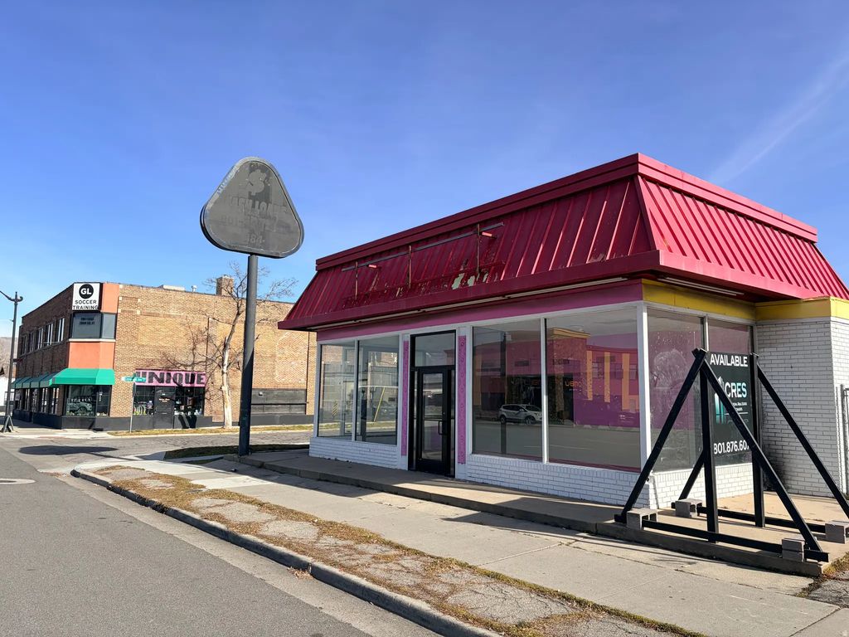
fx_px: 638
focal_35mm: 26
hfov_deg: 67.3
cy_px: 318
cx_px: 424
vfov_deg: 53.1
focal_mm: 5.96
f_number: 1.6
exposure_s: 1/3448
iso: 50
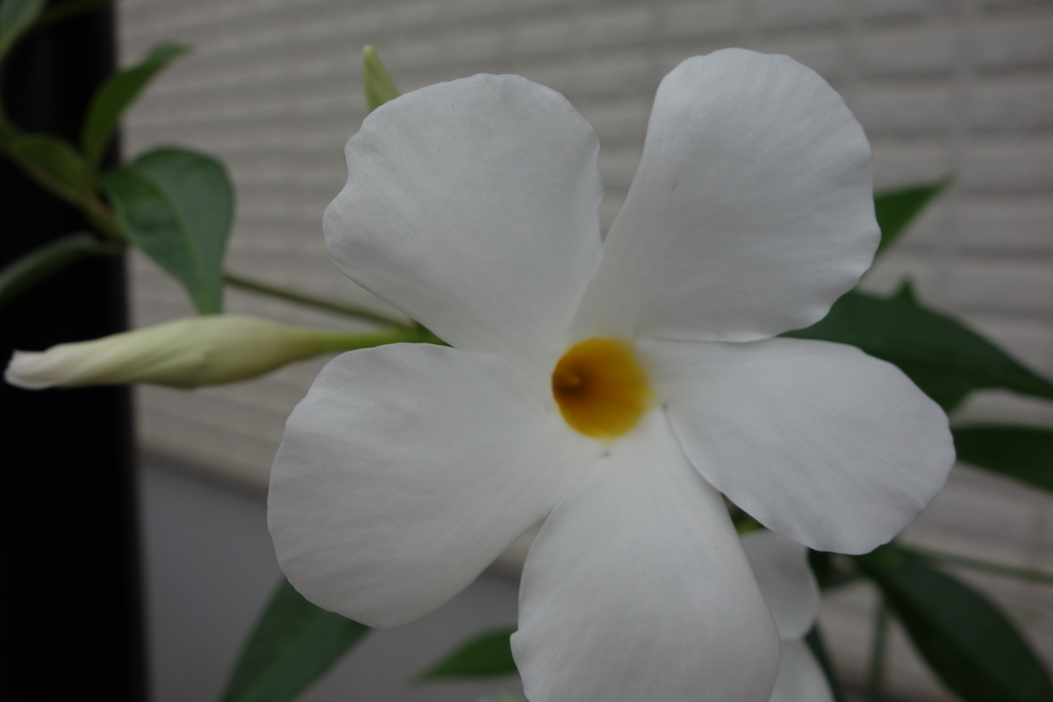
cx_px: 526
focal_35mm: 28
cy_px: 351
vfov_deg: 46.4
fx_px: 819
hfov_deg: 65.5
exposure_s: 1/100
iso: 125
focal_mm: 10.4
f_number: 4.5
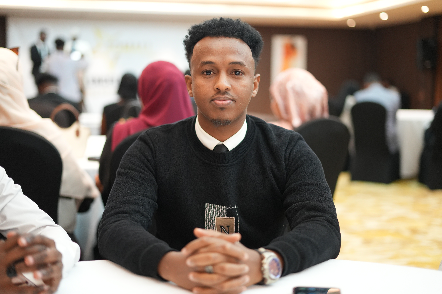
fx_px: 614
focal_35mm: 50
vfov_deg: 27.0
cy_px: 147
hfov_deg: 39.6
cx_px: 221
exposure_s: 1/125
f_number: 1.8
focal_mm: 50
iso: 1600
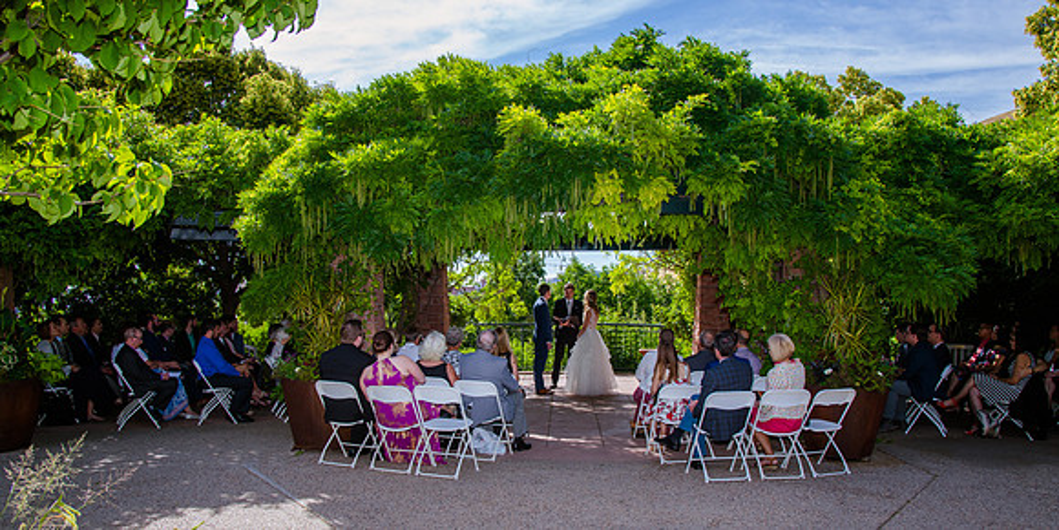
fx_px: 727
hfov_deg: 72.1
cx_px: 529
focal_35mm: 27
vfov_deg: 39.9
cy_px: 304
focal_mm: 24
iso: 200
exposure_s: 1/200
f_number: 8
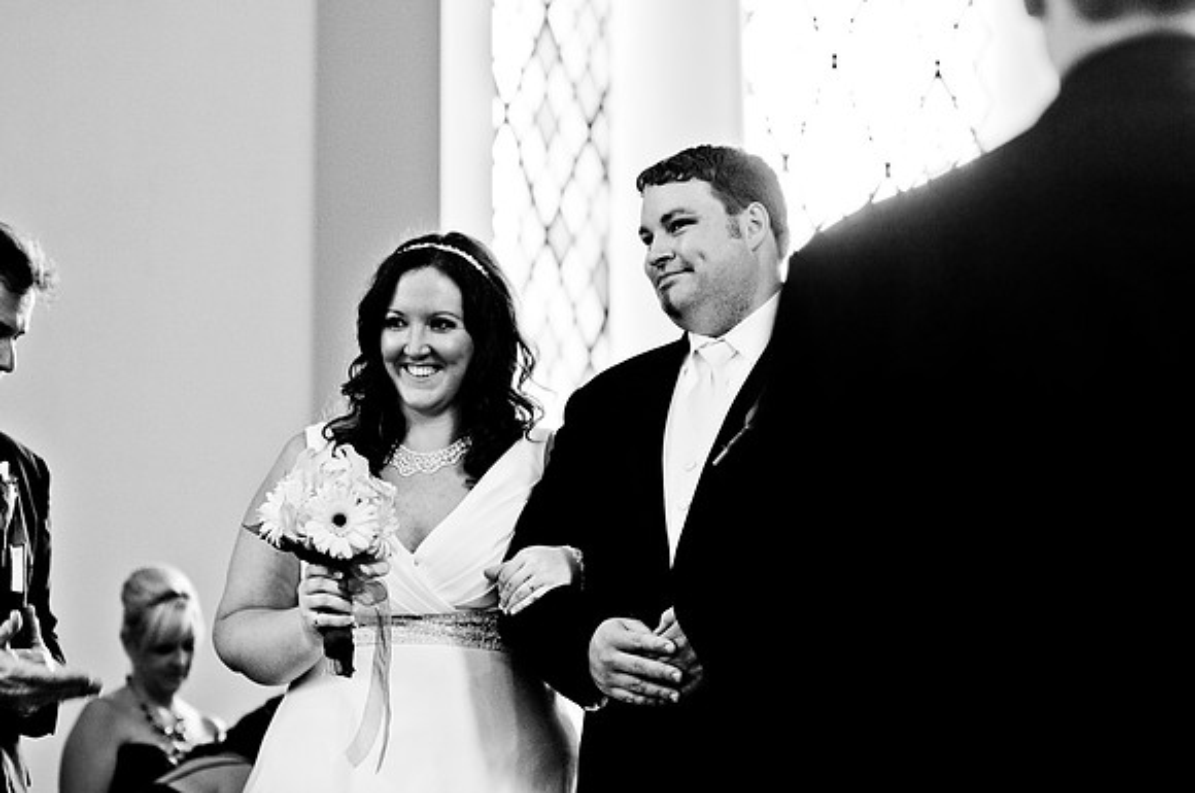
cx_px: 598
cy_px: 396
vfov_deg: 13.0
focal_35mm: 105
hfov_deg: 19.5
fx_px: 3481
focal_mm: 70
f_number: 2.8
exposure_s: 1/100
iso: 200
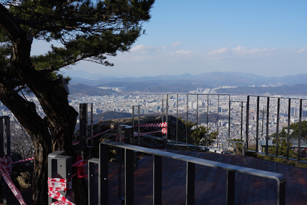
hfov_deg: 49.5
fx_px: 333
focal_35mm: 39
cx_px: 154
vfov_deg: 34.2
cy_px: 102
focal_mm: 39
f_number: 18
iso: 200
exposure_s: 1/100
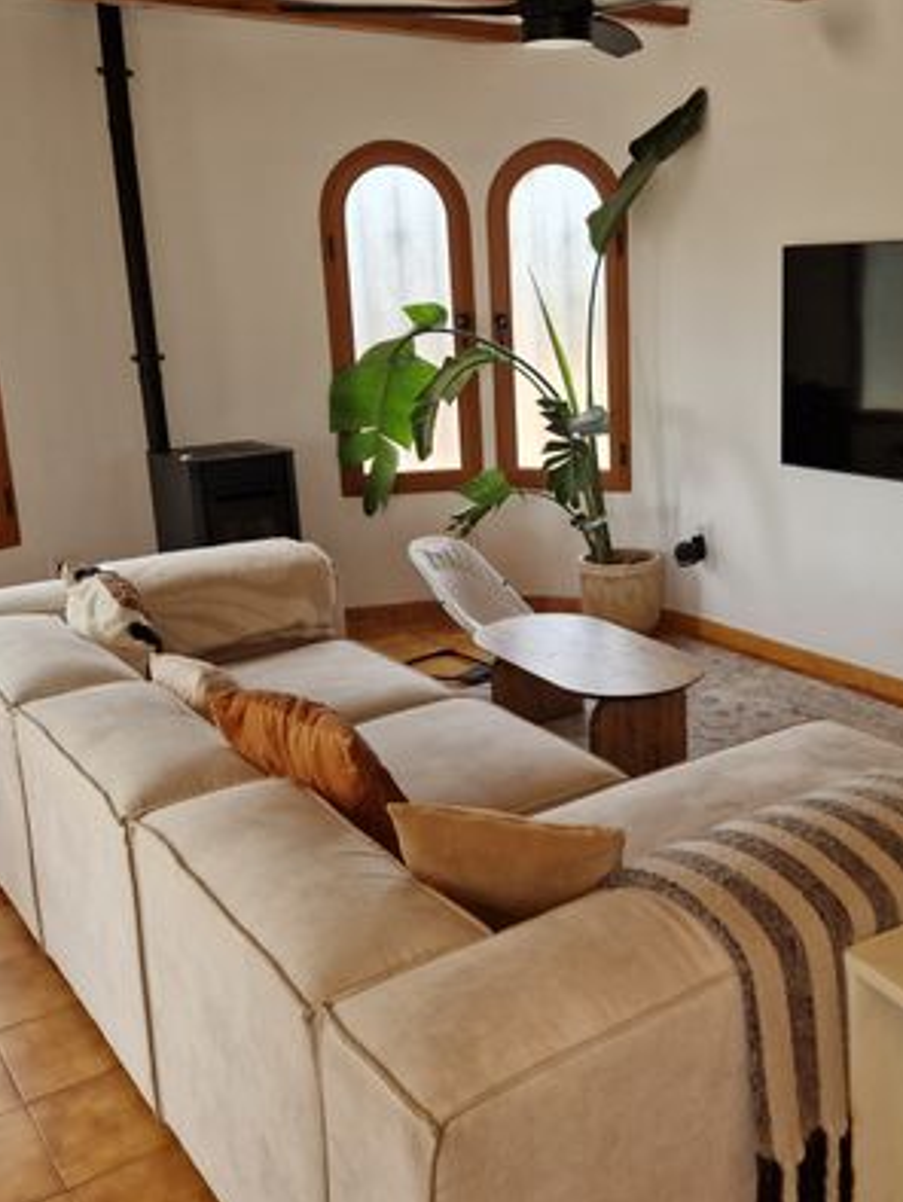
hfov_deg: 39.7
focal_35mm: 35
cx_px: 668
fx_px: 1216
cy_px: 534
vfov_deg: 52.5
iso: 50
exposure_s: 1/100
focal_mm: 5.4
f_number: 1.8
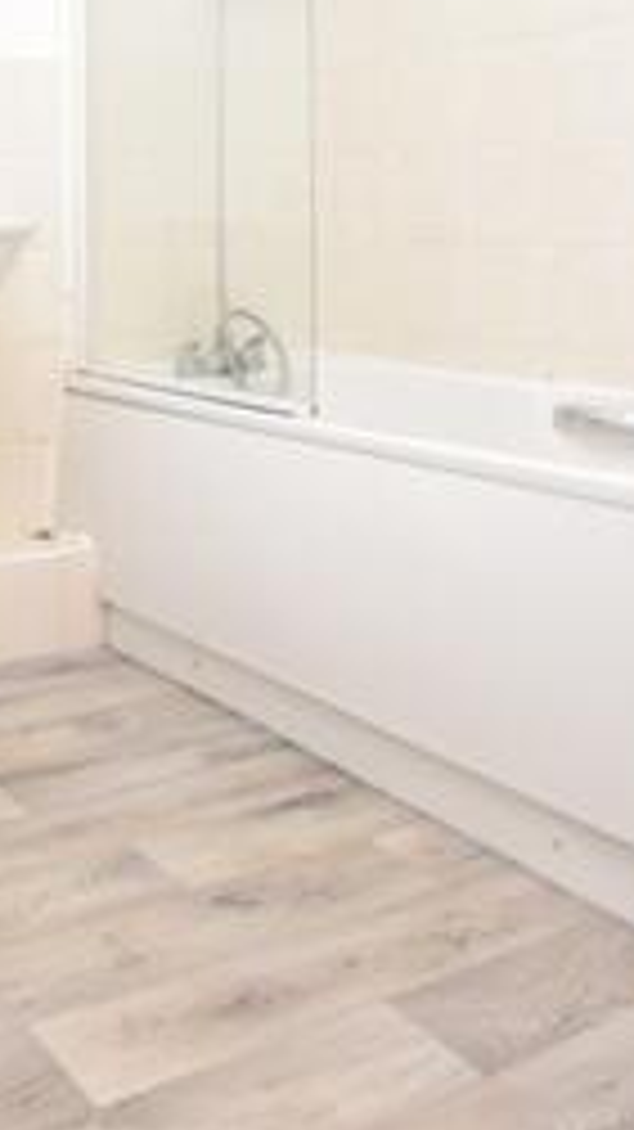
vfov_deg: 47.8
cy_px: 234
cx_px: -22
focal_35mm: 40
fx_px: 1197
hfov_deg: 27.7
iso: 800
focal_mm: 10
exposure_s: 1/60
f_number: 4
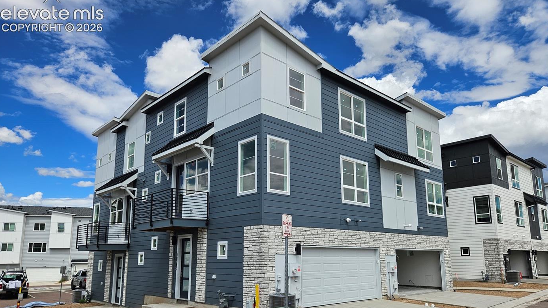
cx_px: 280
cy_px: 196
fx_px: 378
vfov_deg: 44.0
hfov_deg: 71.9
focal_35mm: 26
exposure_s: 1/2701
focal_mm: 5.4
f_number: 1.8
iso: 25
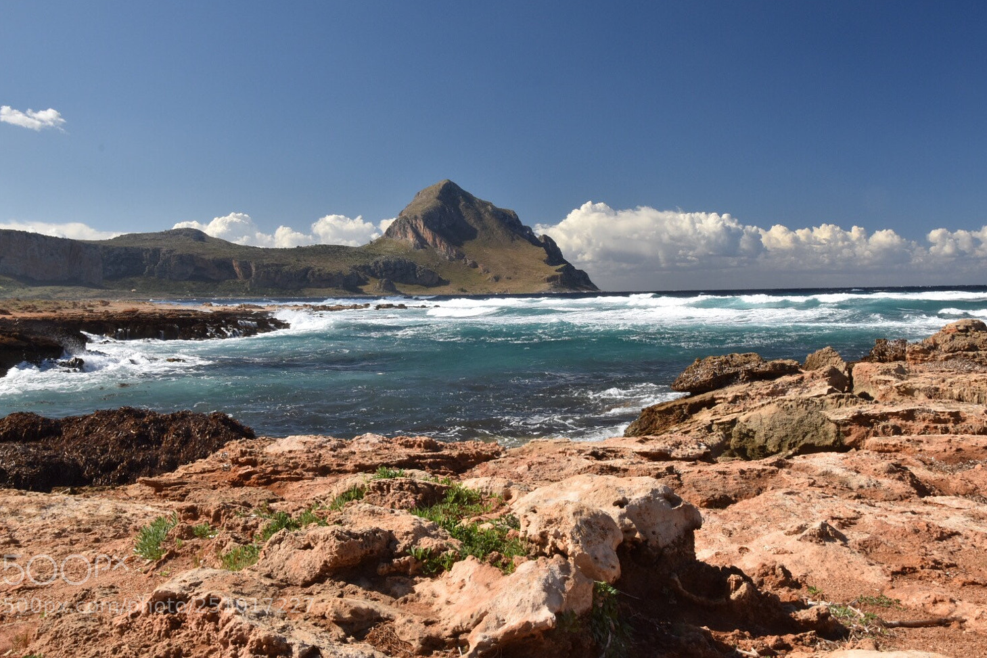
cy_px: 298
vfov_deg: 38.3
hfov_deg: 55.0
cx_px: 502
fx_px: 947
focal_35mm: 35
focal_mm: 21
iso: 160
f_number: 20
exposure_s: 1/60
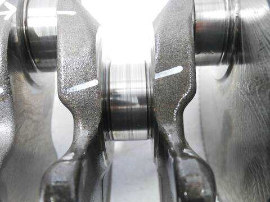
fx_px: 281
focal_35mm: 36
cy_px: 101
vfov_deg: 39.7
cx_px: 135
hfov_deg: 51.4
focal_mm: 18
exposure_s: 1/60
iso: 3200
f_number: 4.2
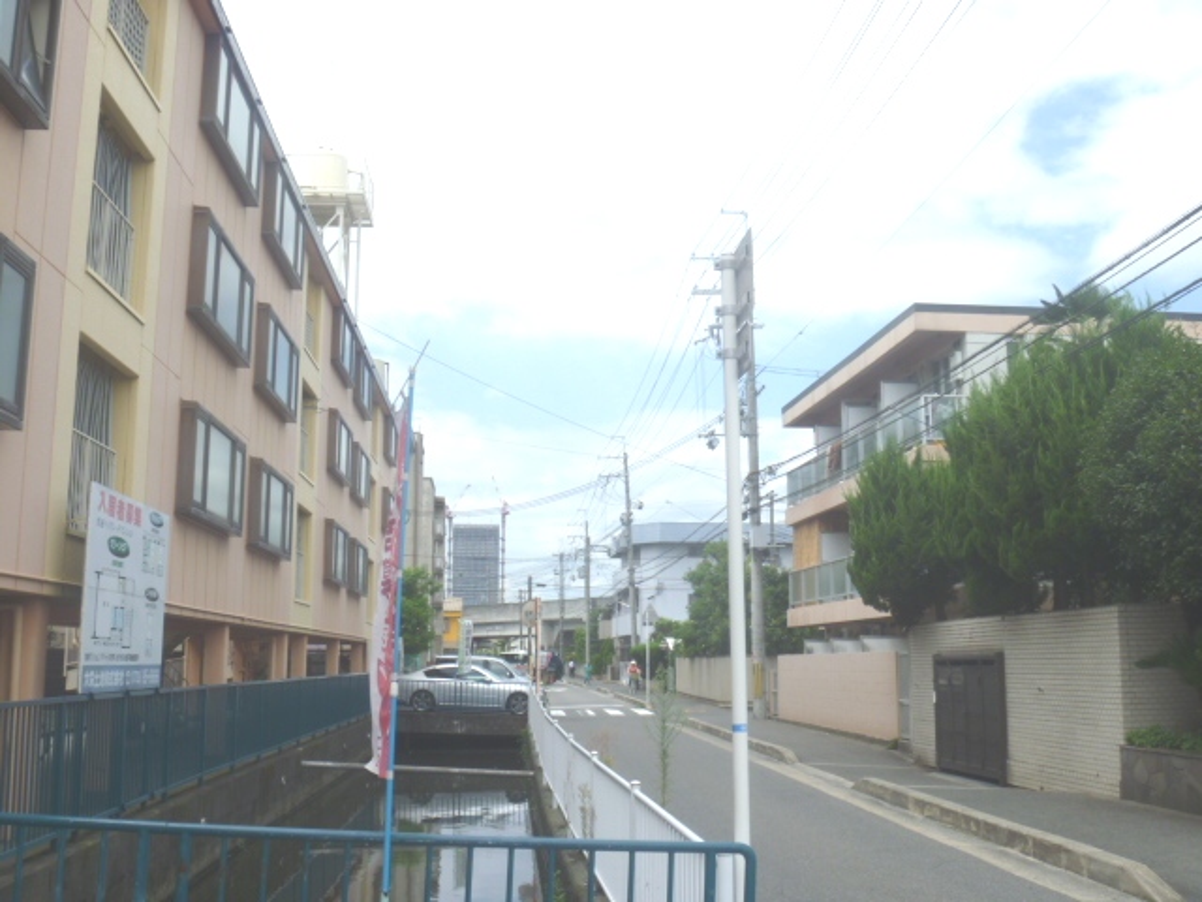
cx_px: 601
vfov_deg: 40.7
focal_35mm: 35
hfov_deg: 52.6
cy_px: 451
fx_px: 1215
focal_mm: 6.3
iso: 80
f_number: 5.6
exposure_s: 1/320
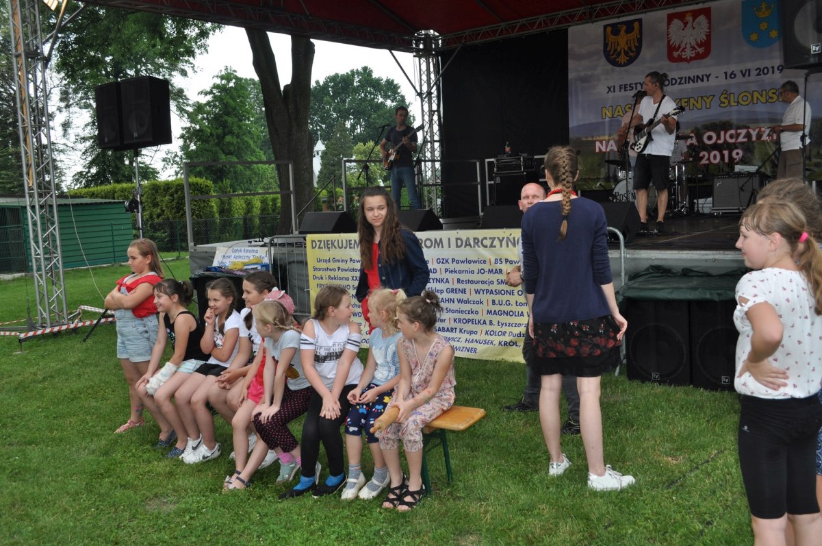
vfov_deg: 39.9
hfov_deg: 57.3
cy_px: 273
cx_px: 411
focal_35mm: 33
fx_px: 752
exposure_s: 1/200
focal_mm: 22
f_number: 7.1
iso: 200
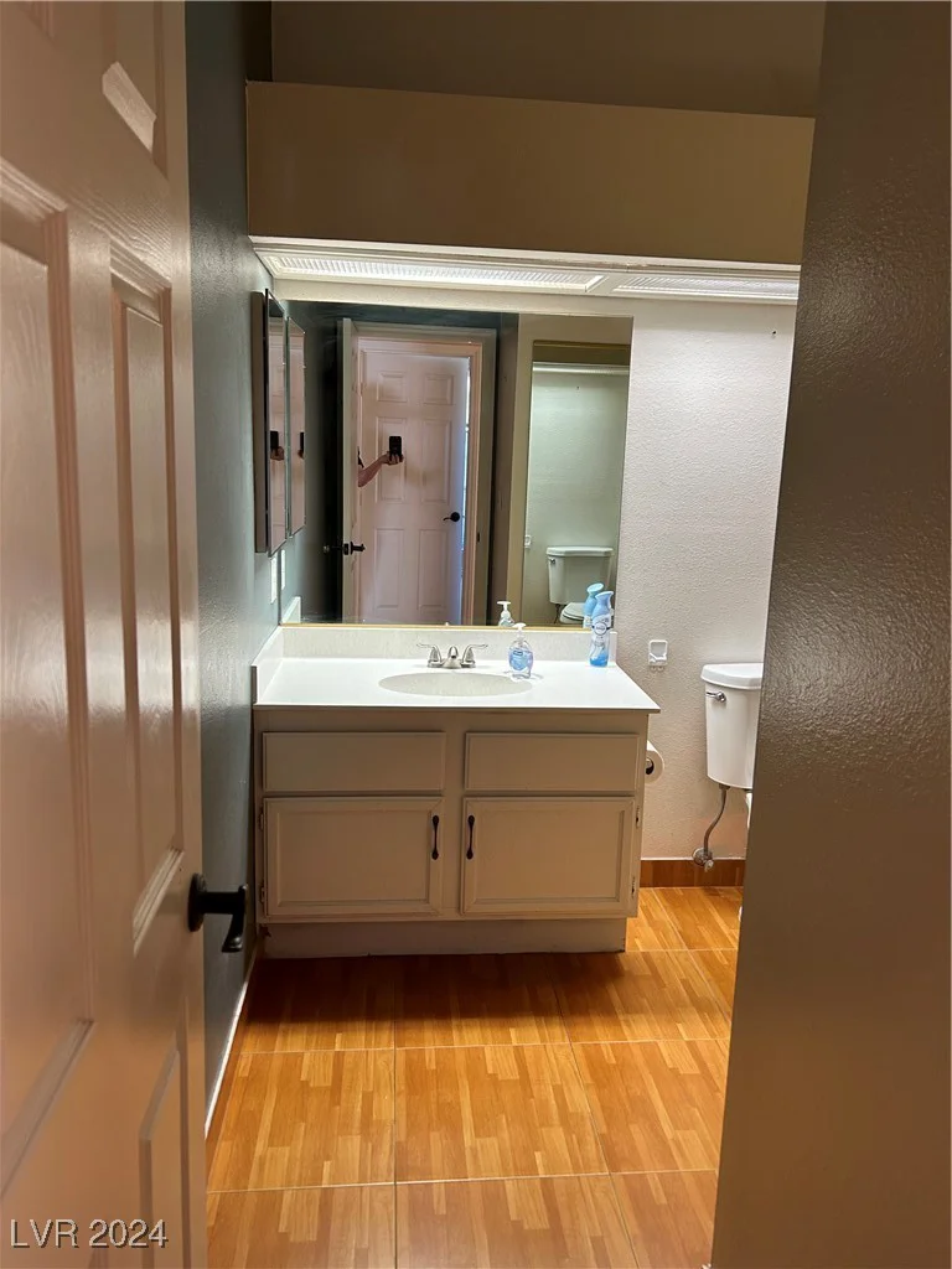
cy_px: 634
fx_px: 953
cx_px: 476
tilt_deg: -10.8
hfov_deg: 53.1
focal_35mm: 26
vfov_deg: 67.3
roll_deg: -2.5
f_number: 1.5
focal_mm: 5.7
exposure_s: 1/60
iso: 100
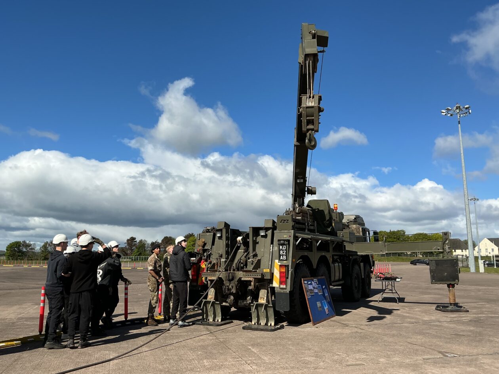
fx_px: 418
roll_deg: -0.3
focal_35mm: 29
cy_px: 187
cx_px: 250
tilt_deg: +10.2
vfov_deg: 48.2
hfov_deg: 61.7
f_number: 1.8
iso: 25
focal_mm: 3
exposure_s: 1/3534
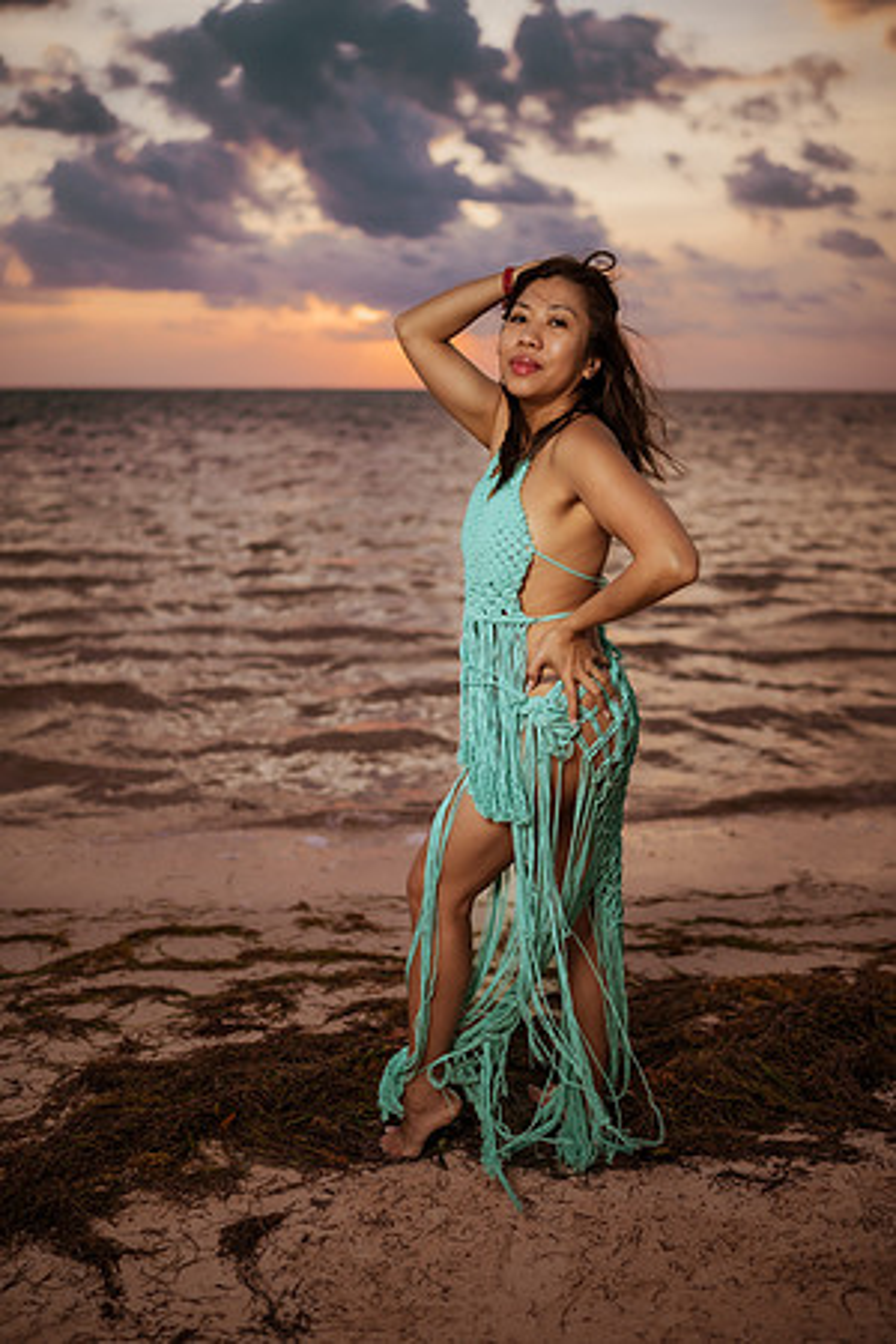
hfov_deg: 37.9
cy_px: 672
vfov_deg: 54.4
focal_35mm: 35
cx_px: 448
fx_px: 1307
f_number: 1.8
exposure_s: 1/1250
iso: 50
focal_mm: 35
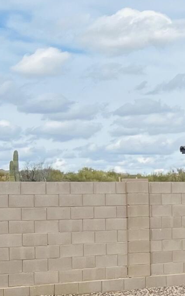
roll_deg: +1.0
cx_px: 503
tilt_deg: -0.2
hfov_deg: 9.2
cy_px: 207
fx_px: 984
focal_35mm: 122
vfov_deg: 17.0
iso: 50
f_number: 1.5
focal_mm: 5.7
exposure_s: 1/5319
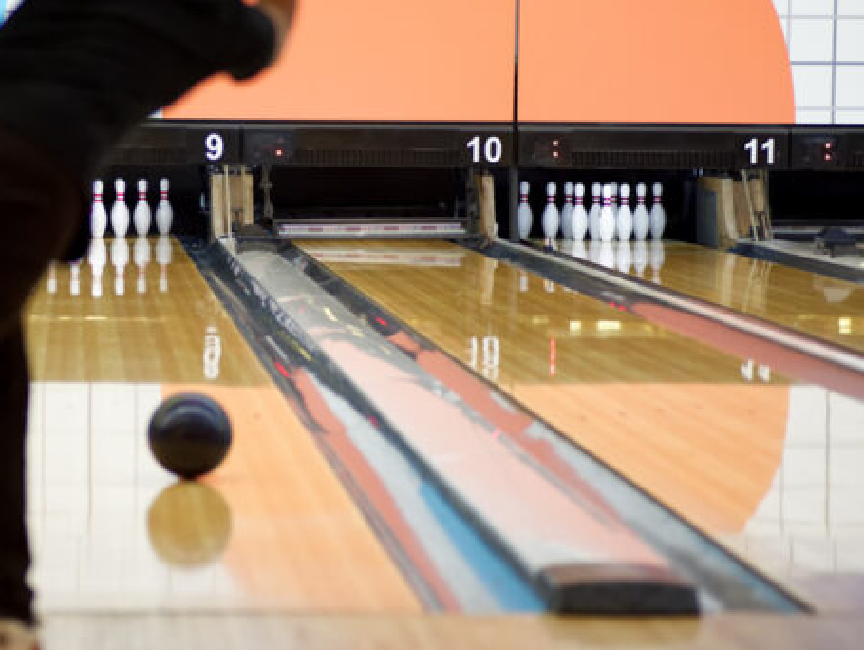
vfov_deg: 10.2
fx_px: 3647
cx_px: 186
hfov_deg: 13.5
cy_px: 273
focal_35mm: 146
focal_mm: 90
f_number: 2.8
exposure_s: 1/250
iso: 1250
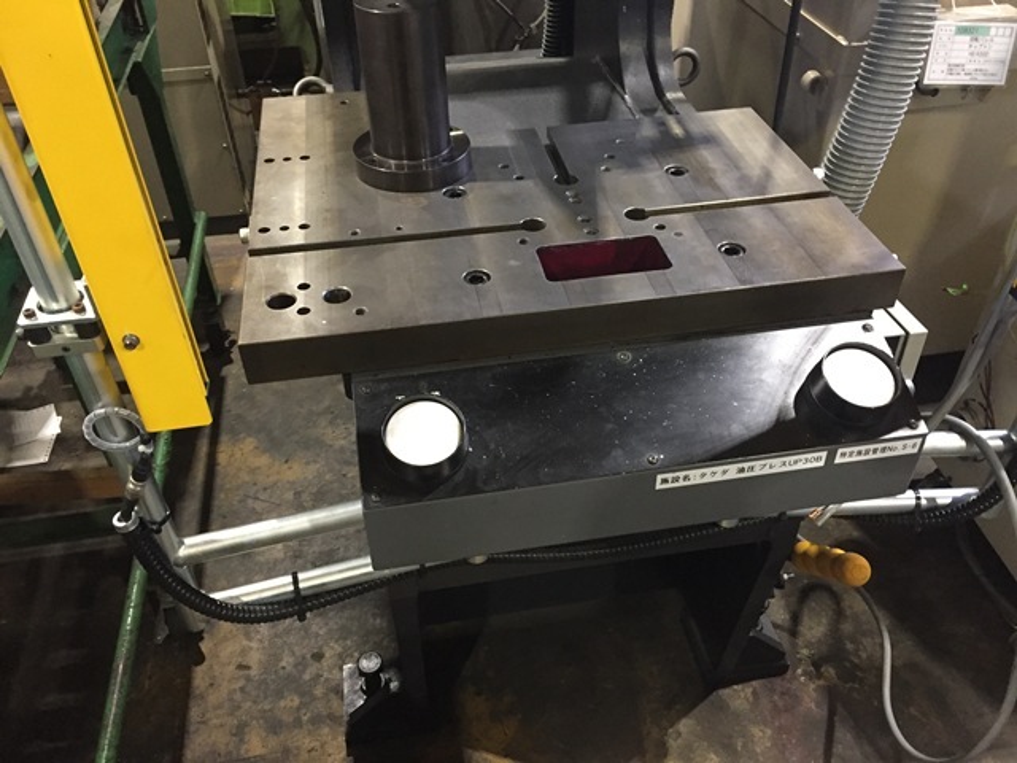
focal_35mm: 29
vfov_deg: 48.2
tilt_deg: -40.3
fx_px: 852
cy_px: 382
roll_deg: +0.0
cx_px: 508
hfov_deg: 61.7
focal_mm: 4.15
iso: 250
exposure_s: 1/24
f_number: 2.2
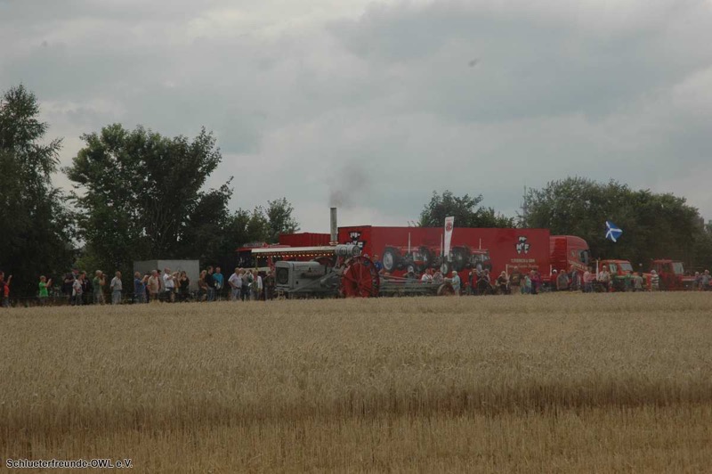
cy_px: 237
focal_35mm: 105
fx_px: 2075
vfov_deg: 13.0
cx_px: 356
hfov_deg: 19.5
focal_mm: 70
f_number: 9
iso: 400
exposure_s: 1/320
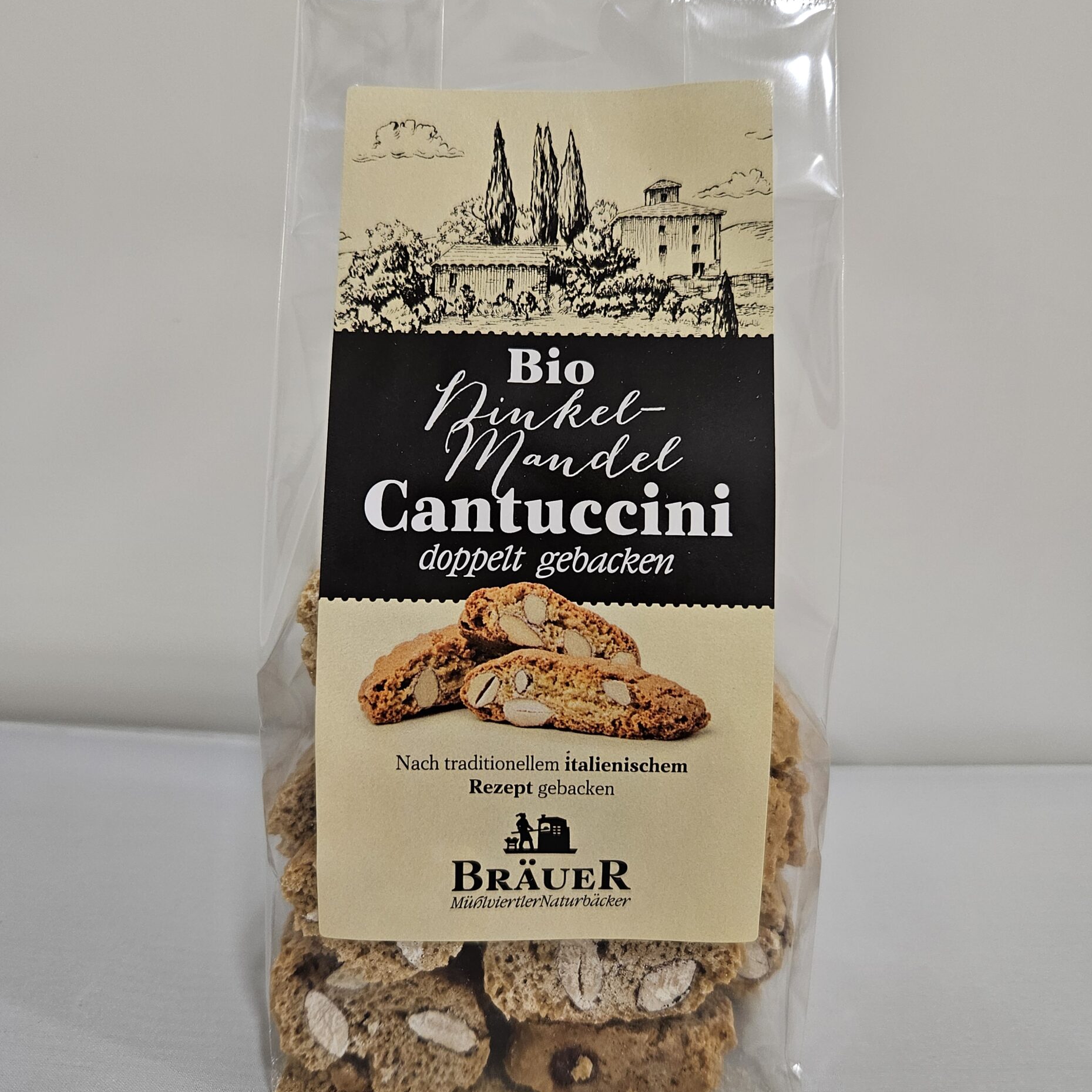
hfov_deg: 57.3
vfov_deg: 57.3
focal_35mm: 28
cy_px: 538
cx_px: 555
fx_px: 999
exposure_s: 1/100
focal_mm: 5.4
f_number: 1.8
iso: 125
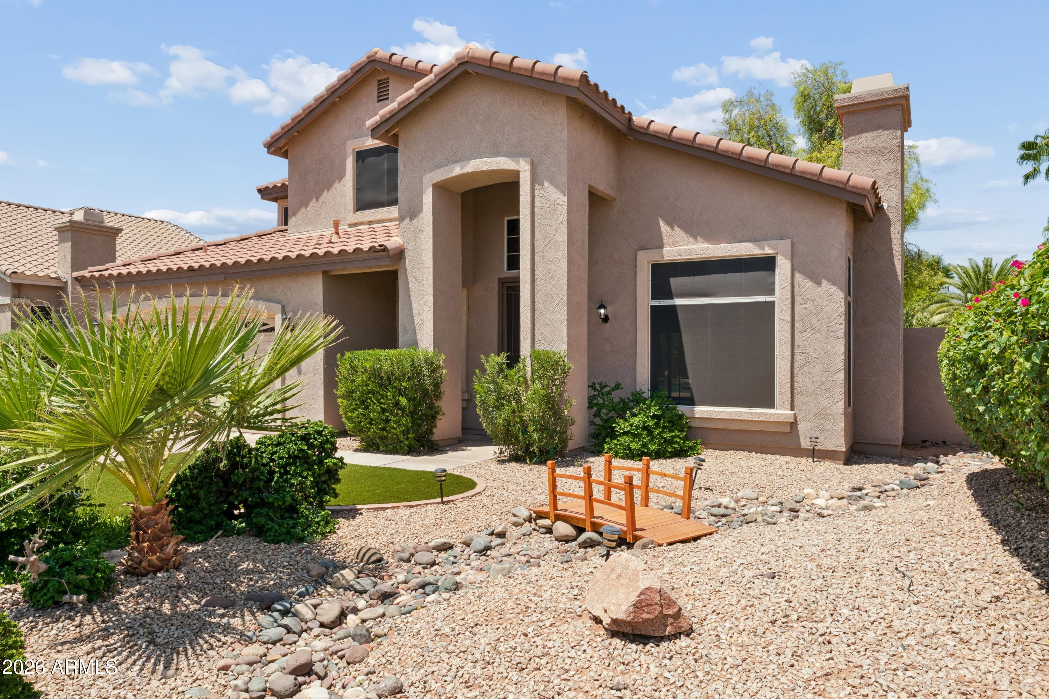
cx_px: 524
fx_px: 699
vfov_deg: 53.1
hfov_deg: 73.7
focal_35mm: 24
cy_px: 350
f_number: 22
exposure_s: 1/13
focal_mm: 24
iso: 100
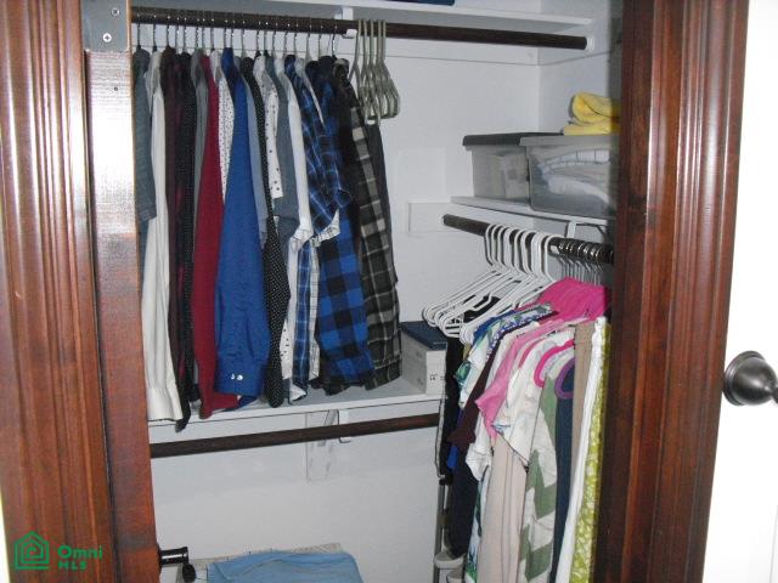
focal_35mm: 36
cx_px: 389
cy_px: 292
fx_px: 809
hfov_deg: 51.4
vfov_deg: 39.7
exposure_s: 1/60
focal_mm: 6.3
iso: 800
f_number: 3.1
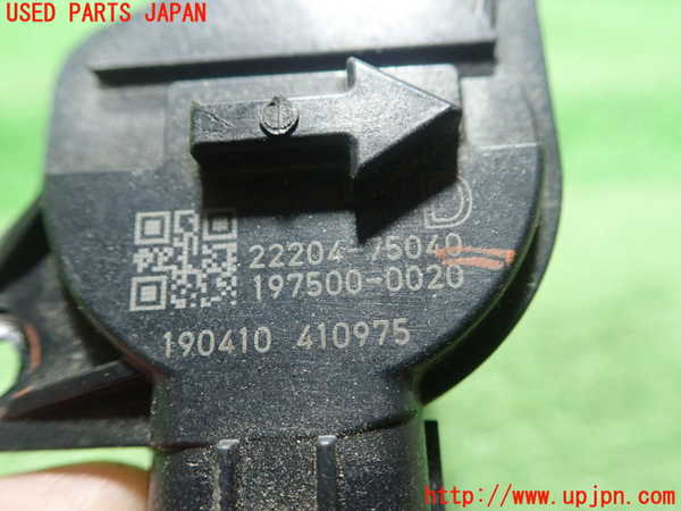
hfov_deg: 60.0
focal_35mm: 30
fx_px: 590
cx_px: 340
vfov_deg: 46.8
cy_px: 256
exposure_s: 1/60
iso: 800
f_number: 2.3
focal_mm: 5.5
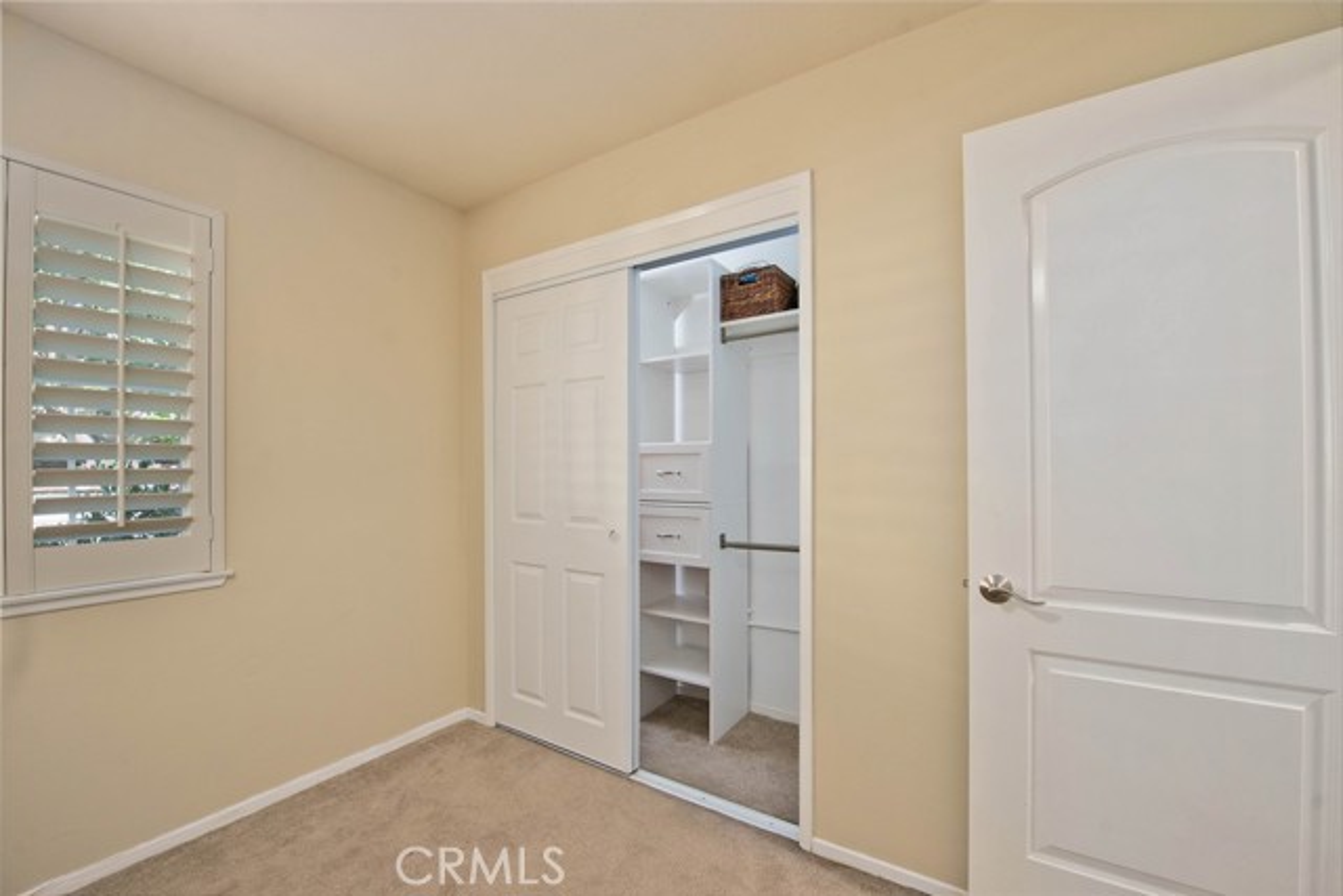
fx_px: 522
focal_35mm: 14
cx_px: 672
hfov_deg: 104.2
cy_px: 448
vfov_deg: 81.2
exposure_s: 1/125
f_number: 5.6
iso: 400
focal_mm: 14
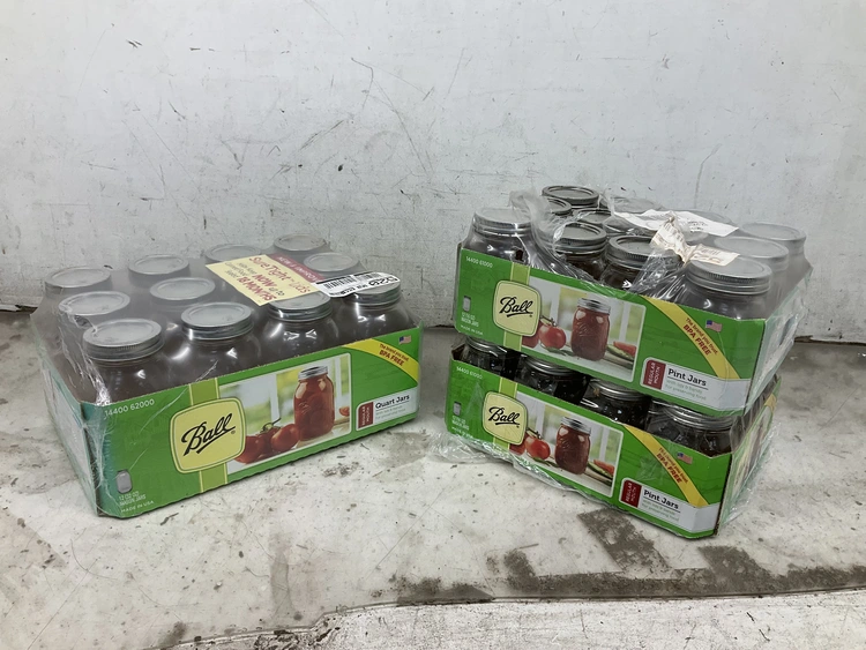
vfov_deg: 48.3
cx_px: 433
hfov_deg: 61.6
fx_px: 726
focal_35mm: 29
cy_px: 325
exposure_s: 1/120
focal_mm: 3
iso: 32
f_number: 1.8
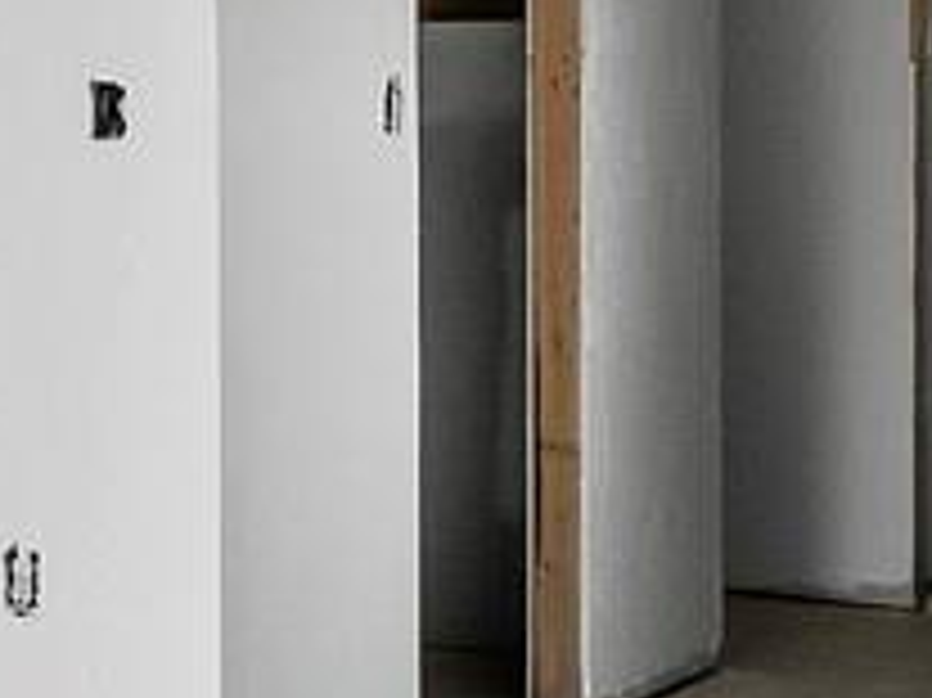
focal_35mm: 108
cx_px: -570
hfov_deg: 16.2
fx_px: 2906
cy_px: 52
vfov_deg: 13.6
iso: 400
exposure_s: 1/15
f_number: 11
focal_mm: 7
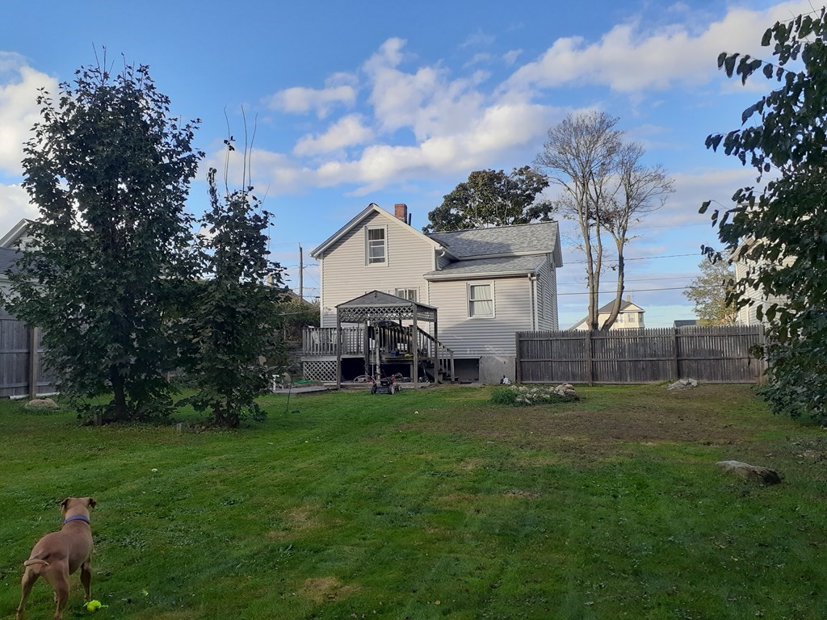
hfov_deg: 65.3
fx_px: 645
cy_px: 310
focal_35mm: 27
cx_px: 414
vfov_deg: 51.4
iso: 40
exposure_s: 1/613
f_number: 1.9
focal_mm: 3.6
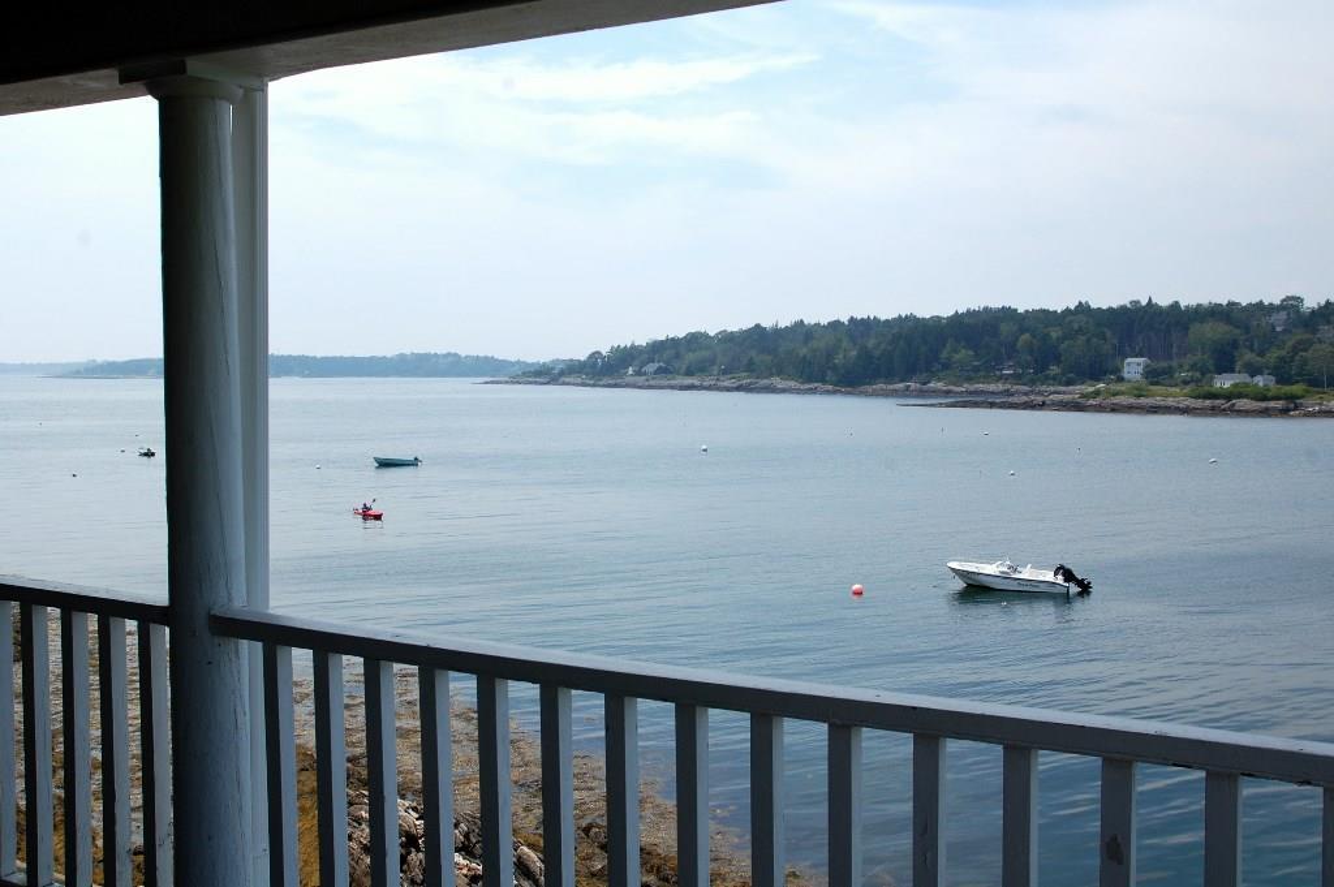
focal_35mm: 36
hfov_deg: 53.2
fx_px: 1333
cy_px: 444
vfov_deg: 36.8
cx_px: 667
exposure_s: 1/400
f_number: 10
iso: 200
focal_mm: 24
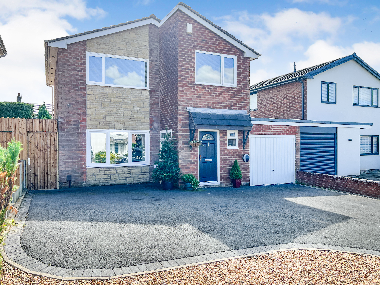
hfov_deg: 67.3
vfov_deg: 53.1
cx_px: 190
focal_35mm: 26
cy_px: 142
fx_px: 285
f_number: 1.5
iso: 50
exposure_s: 1/1700
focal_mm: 5.7
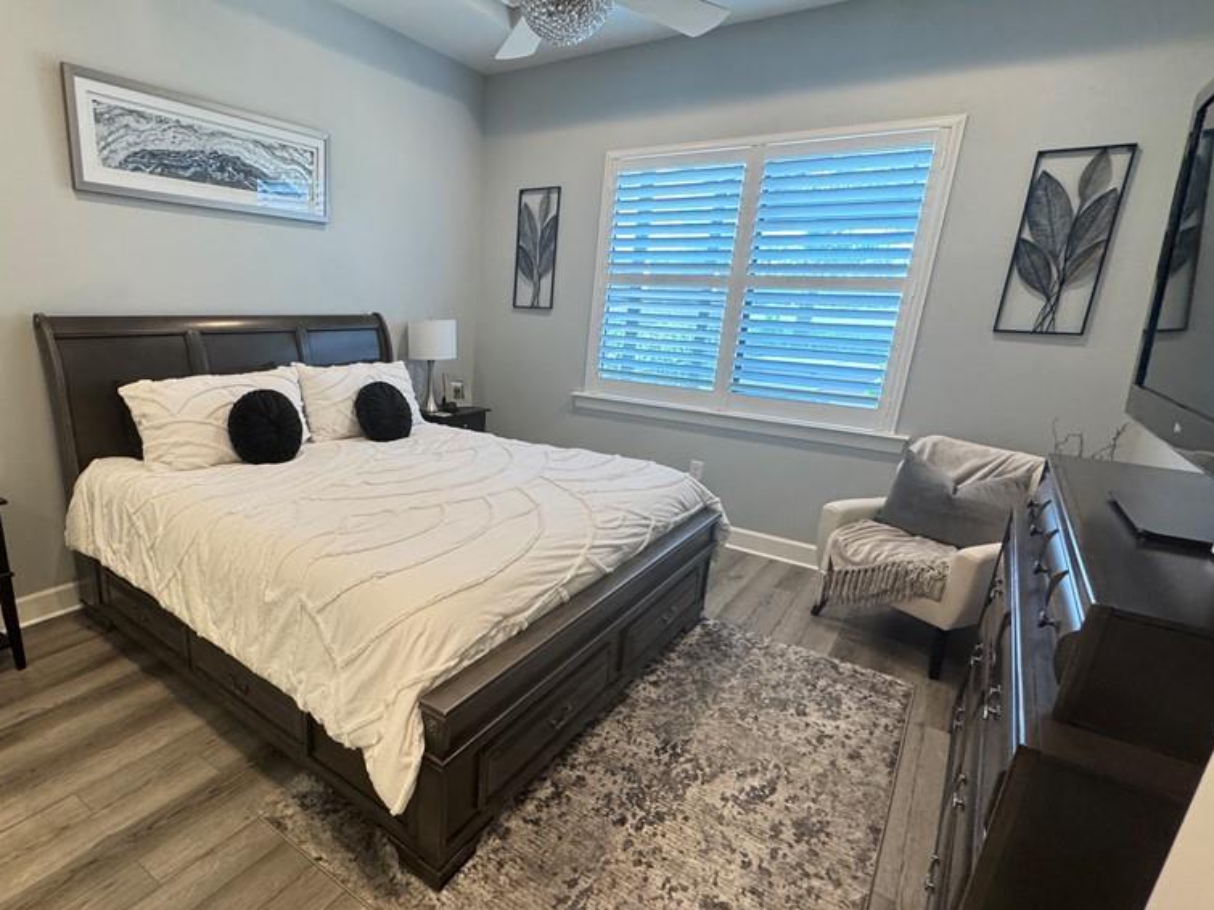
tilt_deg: -16.6
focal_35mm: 19
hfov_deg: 83.0
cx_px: 450
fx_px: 666
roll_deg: -2.4
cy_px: 489
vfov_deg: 68.6
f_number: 2.2
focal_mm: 2.22
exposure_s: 1/60
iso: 250
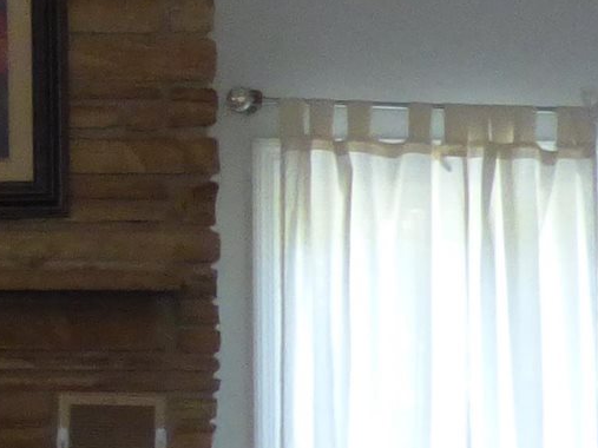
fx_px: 3351
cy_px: 164
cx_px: -184
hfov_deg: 10.0
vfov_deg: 7.7
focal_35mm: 194
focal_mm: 5.53
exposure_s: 1/30
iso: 400
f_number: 3.3
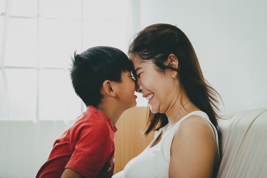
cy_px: 89
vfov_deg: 27.0
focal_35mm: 50
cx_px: 134
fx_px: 371
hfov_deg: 39.6
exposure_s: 1/200
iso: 100
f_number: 4
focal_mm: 50
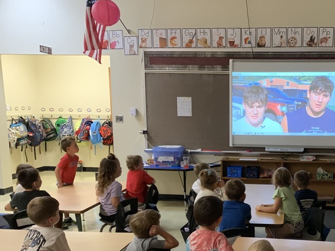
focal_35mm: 47
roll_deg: -0.3
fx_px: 455
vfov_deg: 30.4
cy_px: 184
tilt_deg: -10.7
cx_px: 271
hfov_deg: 38.8
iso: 320
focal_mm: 4.25
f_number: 1.8
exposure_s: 1/40
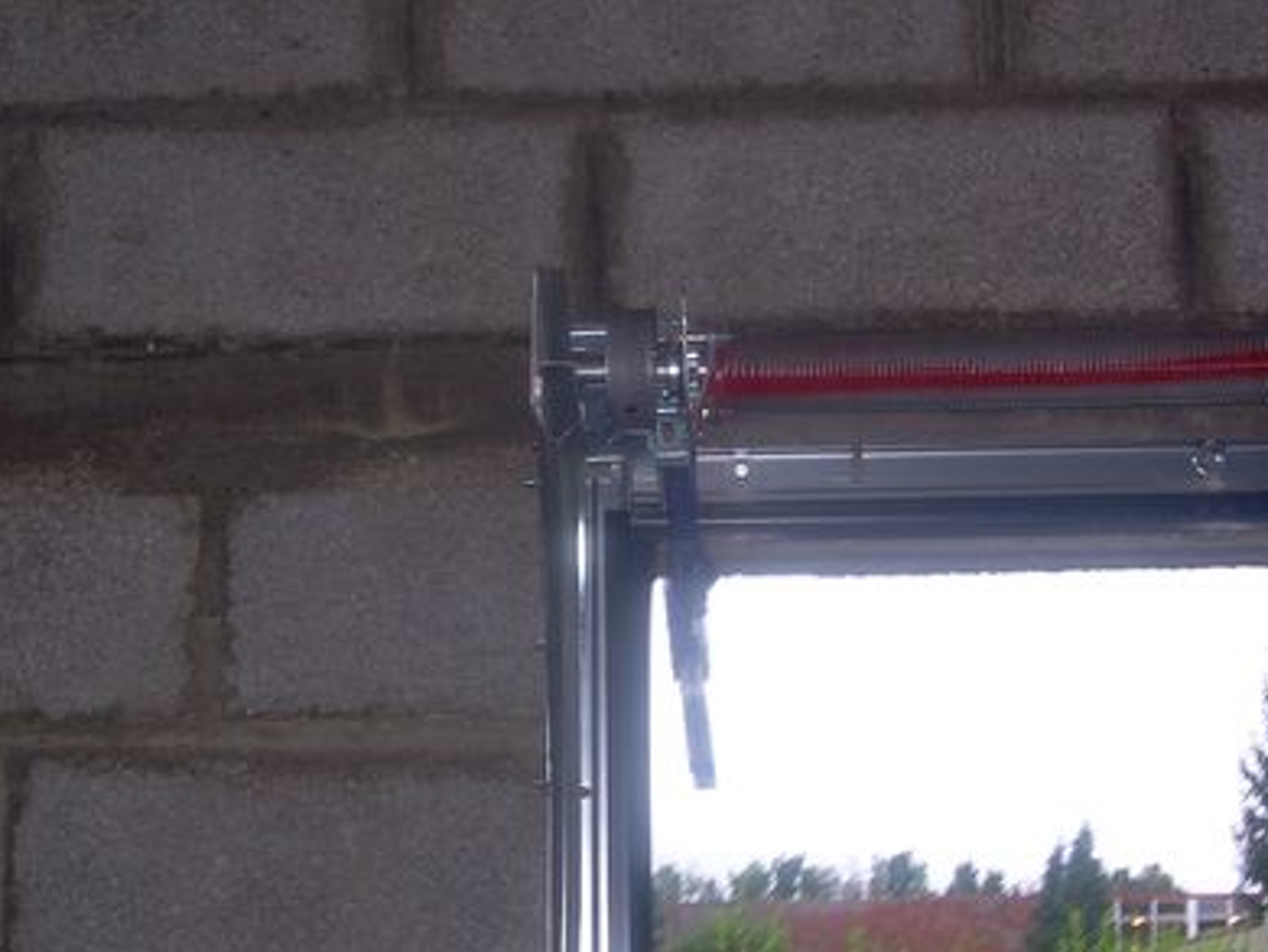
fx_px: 2419
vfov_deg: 22.3
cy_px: 431
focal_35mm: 66
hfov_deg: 29.4
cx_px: 673
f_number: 2.8
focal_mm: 6.3
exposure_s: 1/60
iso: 71
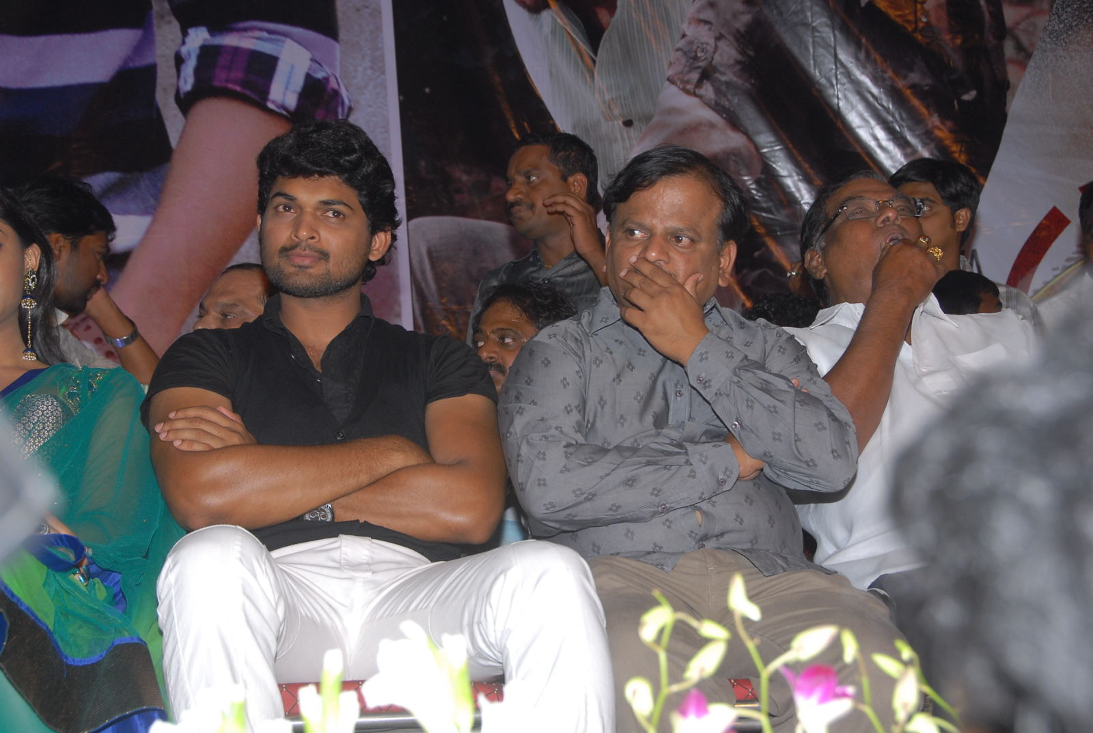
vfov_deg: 19.8
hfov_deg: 29.2
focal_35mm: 69
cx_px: 546
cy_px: 366
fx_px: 2099
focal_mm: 46
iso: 320
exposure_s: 1/125
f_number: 7.1
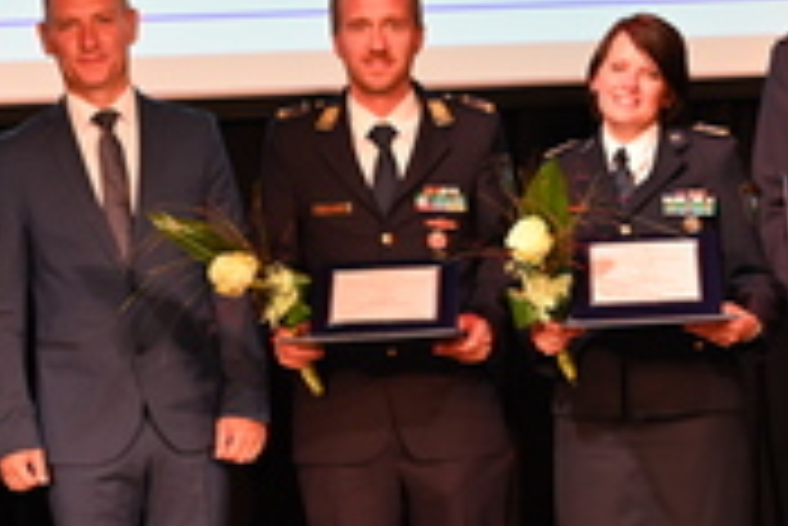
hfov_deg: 18.9
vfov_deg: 12.6
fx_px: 2366
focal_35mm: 108
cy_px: 486
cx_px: 365
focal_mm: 42
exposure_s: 1/125
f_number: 4
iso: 2000
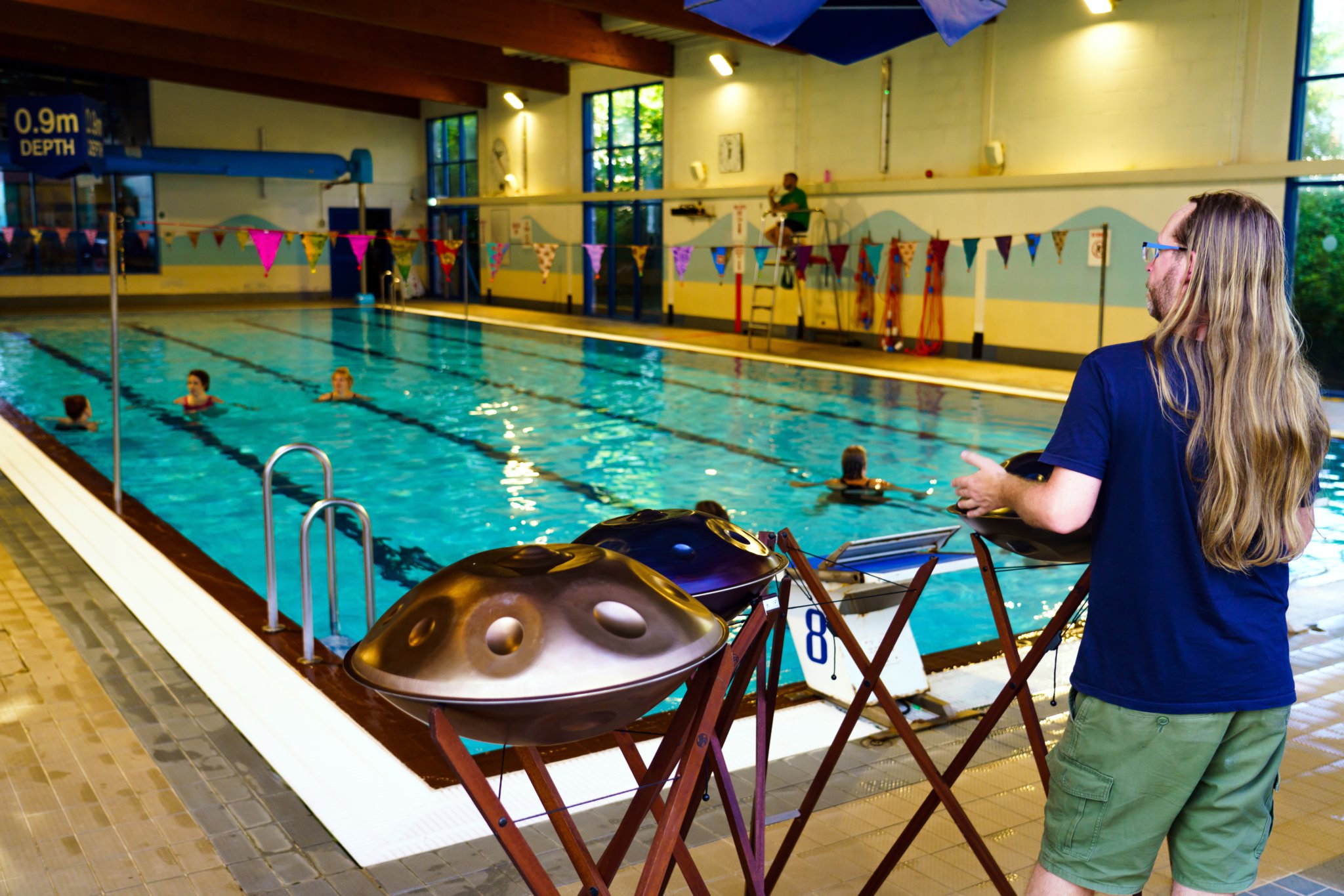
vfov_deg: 37.8
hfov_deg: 54.4
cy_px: 448
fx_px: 1306
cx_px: 672
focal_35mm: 35
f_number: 4
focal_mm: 35
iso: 500
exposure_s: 1/200
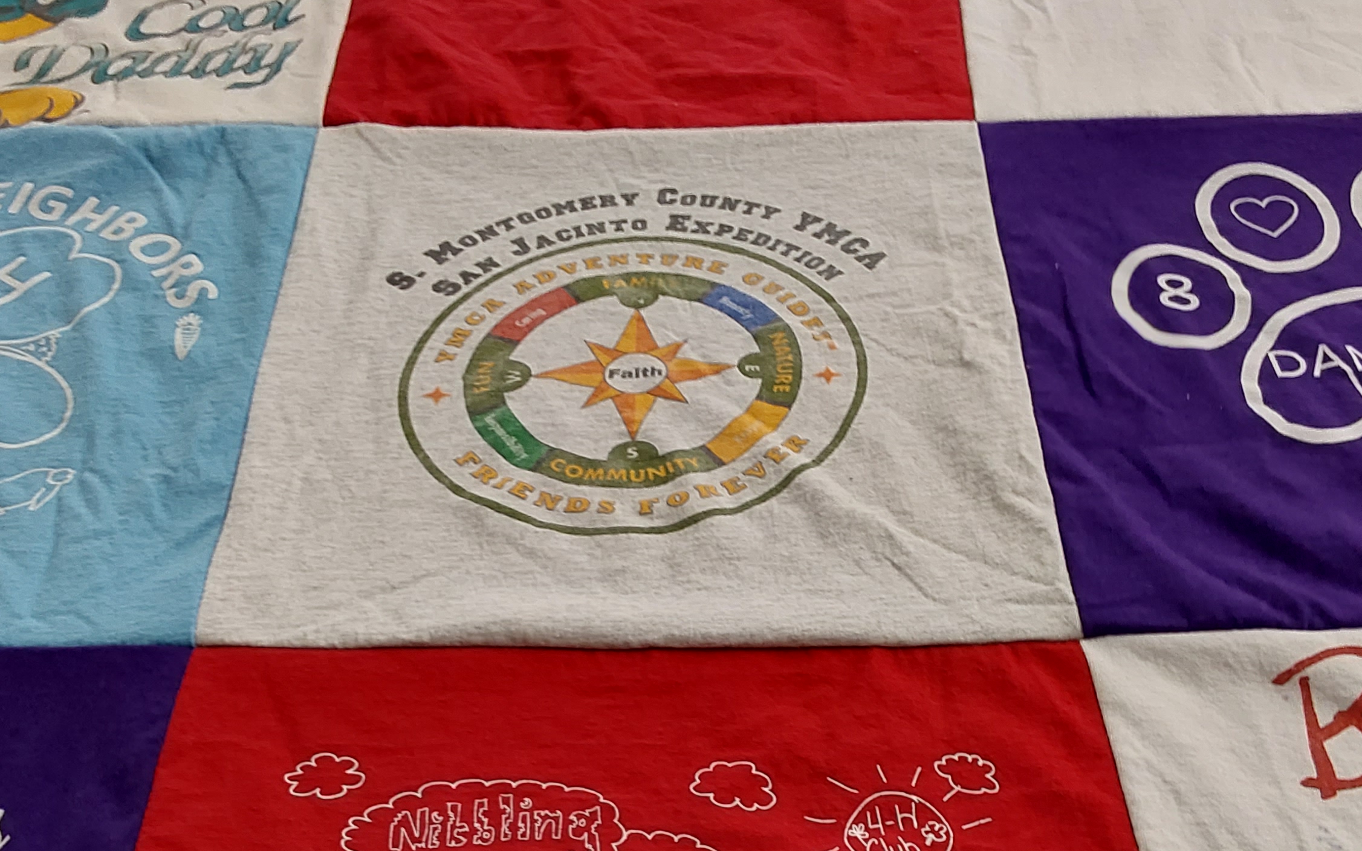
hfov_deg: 46.2
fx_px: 1596
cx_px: 696
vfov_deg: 29.3
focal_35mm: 43
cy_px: 657
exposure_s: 1/60
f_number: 1.9
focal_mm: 2.91
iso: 80
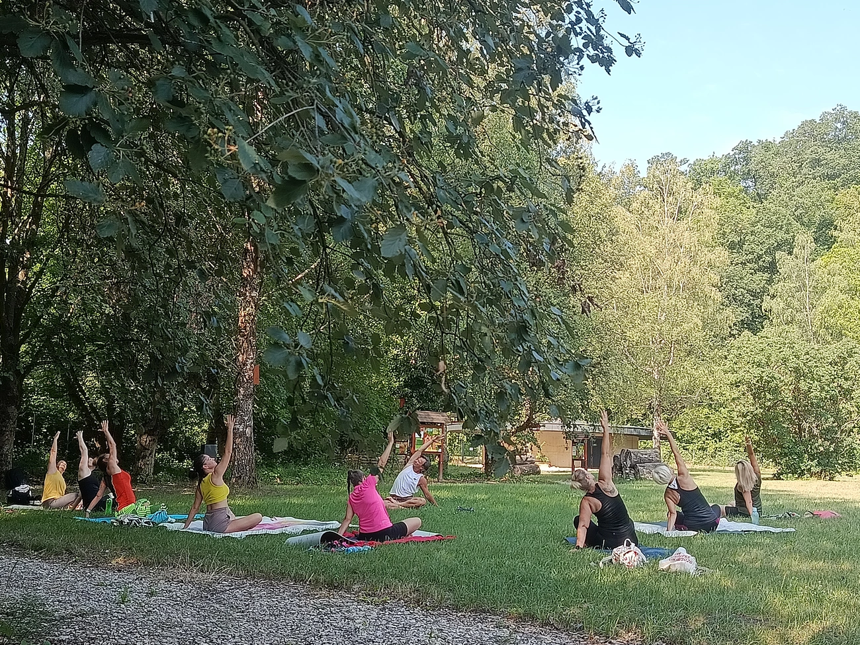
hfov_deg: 43.9
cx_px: 430
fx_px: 1068
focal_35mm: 43
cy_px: 322
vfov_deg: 33.6
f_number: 1.7
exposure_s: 1/122
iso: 50
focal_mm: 5.24
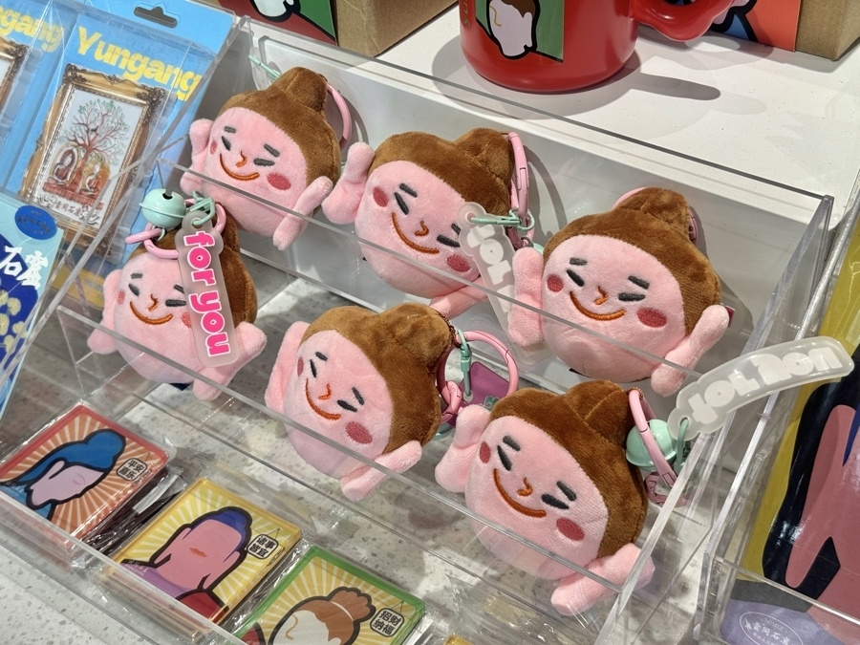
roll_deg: +3.4
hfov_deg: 39.7
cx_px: 430
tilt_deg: -39.3
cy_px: 322
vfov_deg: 30.3
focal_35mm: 48
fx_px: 1193
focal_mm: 6.76
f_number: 1.78
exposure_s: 1/100
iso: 50
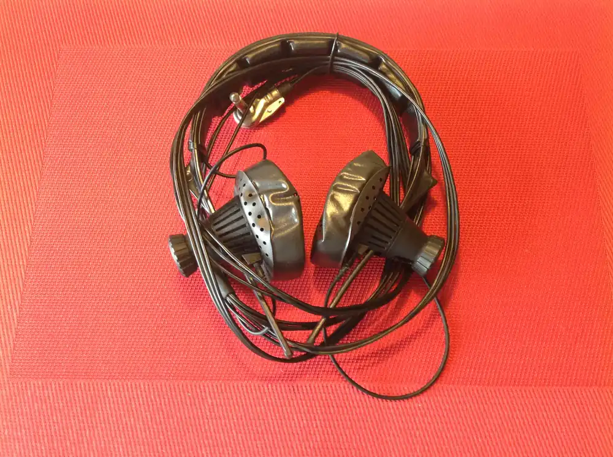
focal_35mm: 35
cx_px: 306
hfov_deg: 52.7
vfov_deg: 40.6
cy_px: 228
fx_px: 619
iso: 125
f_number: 2.4
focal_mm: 4.28
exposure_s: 1/15
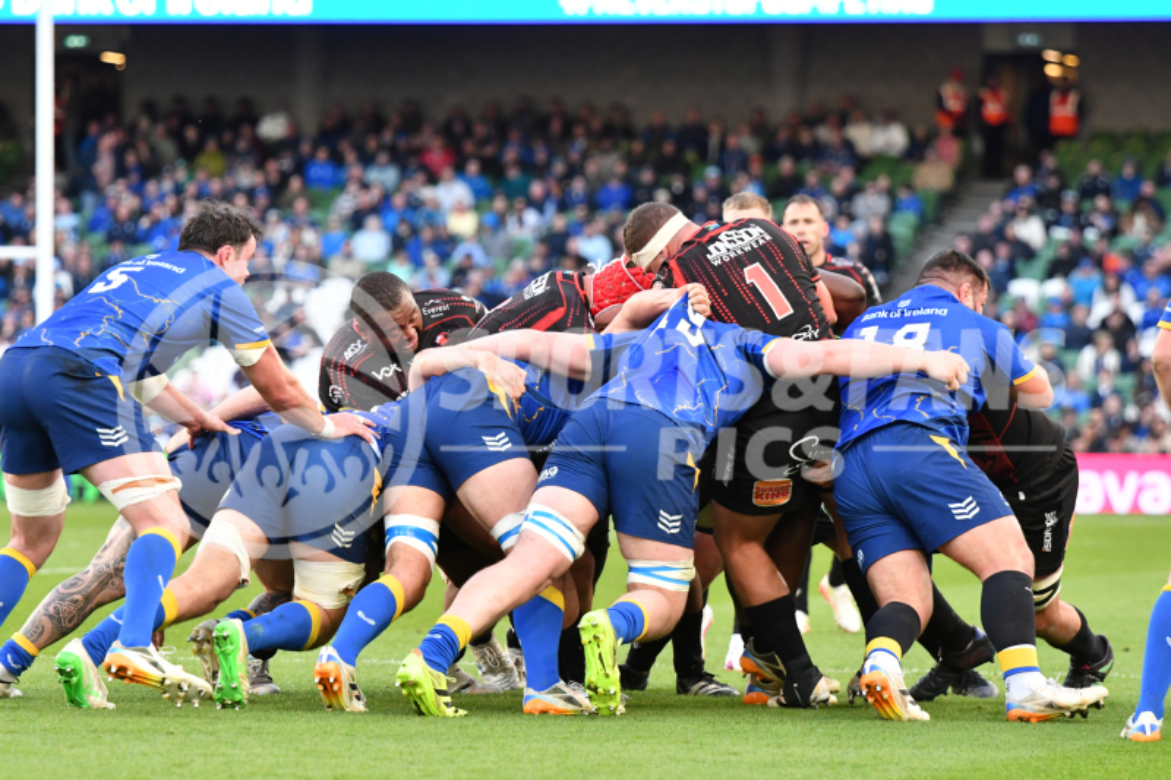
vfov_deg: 4.8
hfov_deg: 7.2
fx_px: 9268
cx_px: 586
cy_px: 390
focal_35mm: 285
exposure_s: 1/1600
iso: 2800
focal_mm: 190
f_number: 4
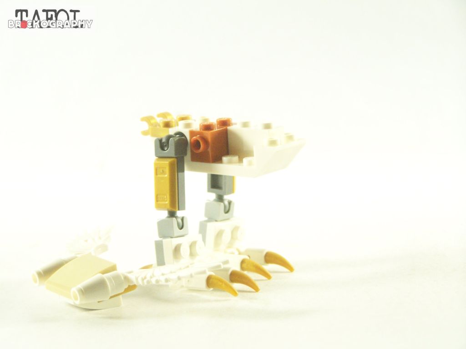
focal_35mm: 117
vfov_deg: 12.7
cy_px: 174
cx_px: 233
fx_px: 1575
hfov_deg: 16.8
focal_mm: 19.4
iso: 400
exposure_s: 1/60
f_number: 3.2
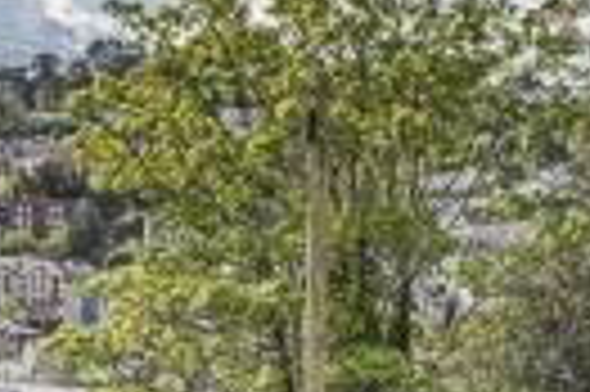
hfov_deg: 16.1
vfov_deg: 10.8
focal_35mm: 127
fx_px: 2079
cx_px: 207
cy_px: 182
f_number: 8
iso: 160
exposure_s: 1/320
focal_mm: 35
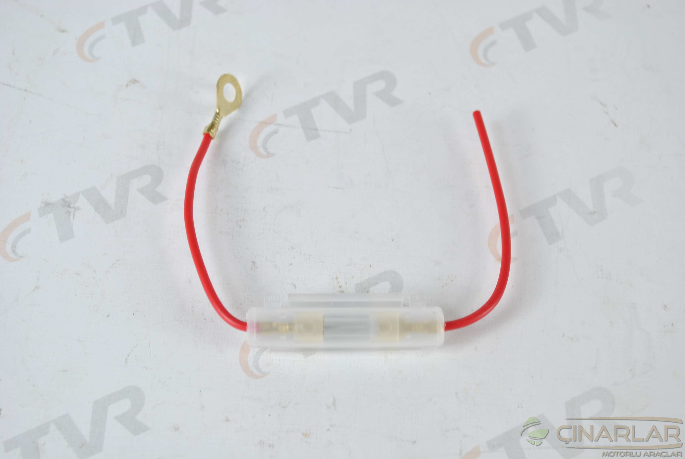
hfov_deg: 30.5
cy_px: 230
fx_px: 1257
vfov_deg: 20.7
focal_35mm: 66
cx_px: 342
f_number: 6.3
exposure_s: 1/15
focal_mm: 44
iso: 200
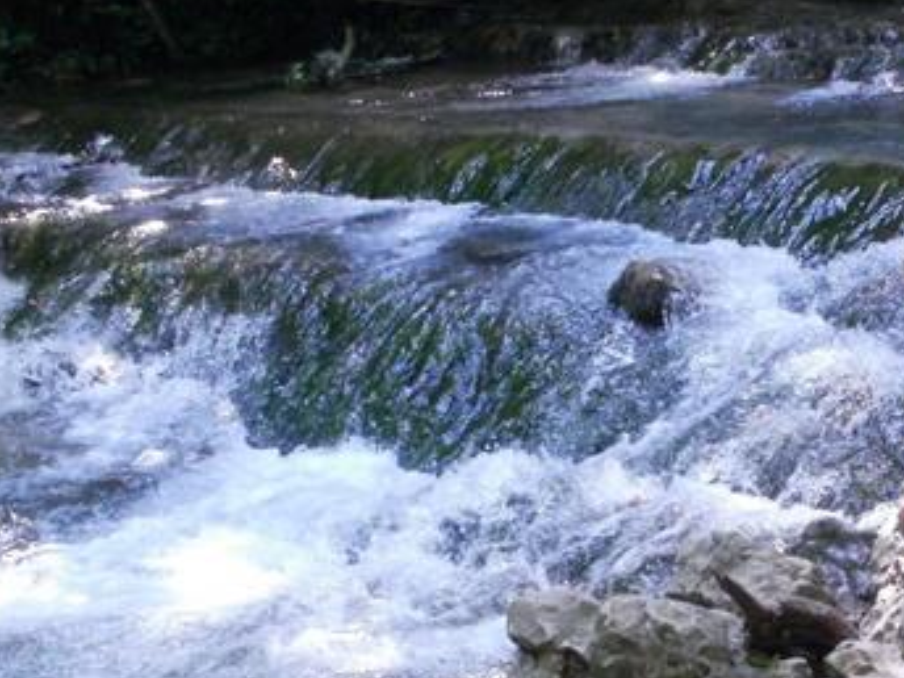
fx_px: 1750
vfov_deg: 21.8
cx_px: 773
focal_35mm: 67
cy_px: 478
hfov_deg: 28.1
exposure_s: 1/160
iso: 400
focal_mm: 6.3
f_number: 3.5
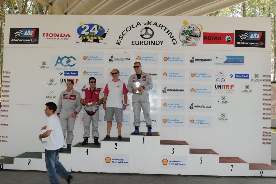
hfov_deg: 62.0
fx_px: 230
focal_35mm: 30
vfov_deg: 43.5
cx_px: 138
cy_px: 92
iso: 400
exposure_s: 1/100
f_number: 8
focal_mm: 20
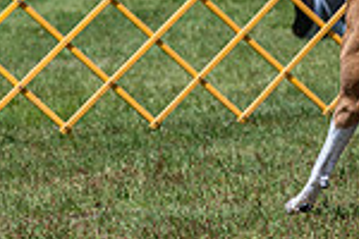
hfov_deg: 3.8
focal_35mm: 541
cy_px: -140
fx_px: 5395
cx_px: 381
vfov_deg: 2.5
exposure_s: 1/1600
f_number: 6.3
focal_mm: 140
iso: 320
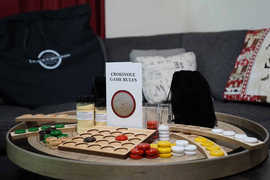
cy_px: 90
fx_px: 322
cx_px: 135
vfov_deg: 31.2
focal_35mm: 43
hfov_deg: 45.4
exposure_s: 1/60
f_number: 4.5
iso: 1250
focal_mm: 43
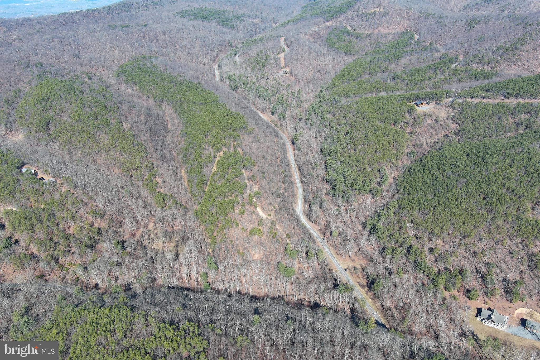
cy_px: 180
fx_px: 435
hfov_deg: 63.7
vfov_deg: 45.0
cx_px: 270
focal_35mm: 29
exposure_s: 1/608
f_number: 2.8
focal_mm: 10.57
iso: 100
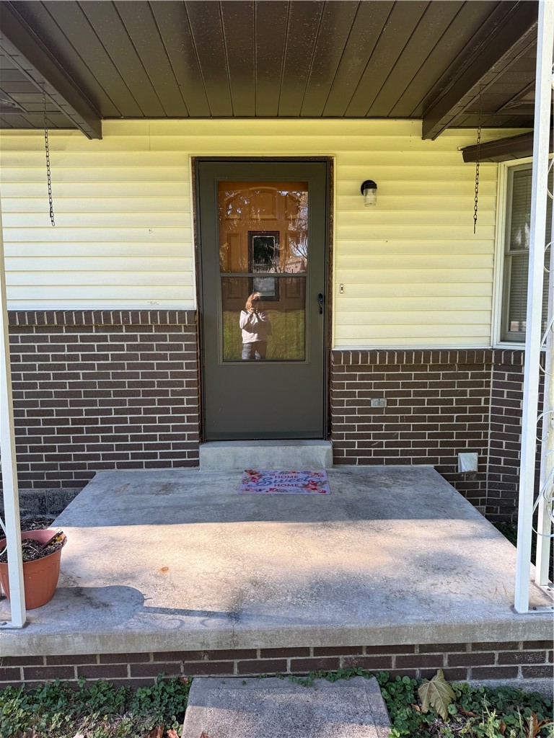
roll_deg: +0.4
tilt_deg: -6.7
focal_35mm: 24
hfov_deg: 56.8
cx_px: 277
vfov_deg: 71.6
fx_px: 512
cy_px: 369
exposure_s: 1/360
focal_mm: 6.76
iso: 80
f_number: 1.78
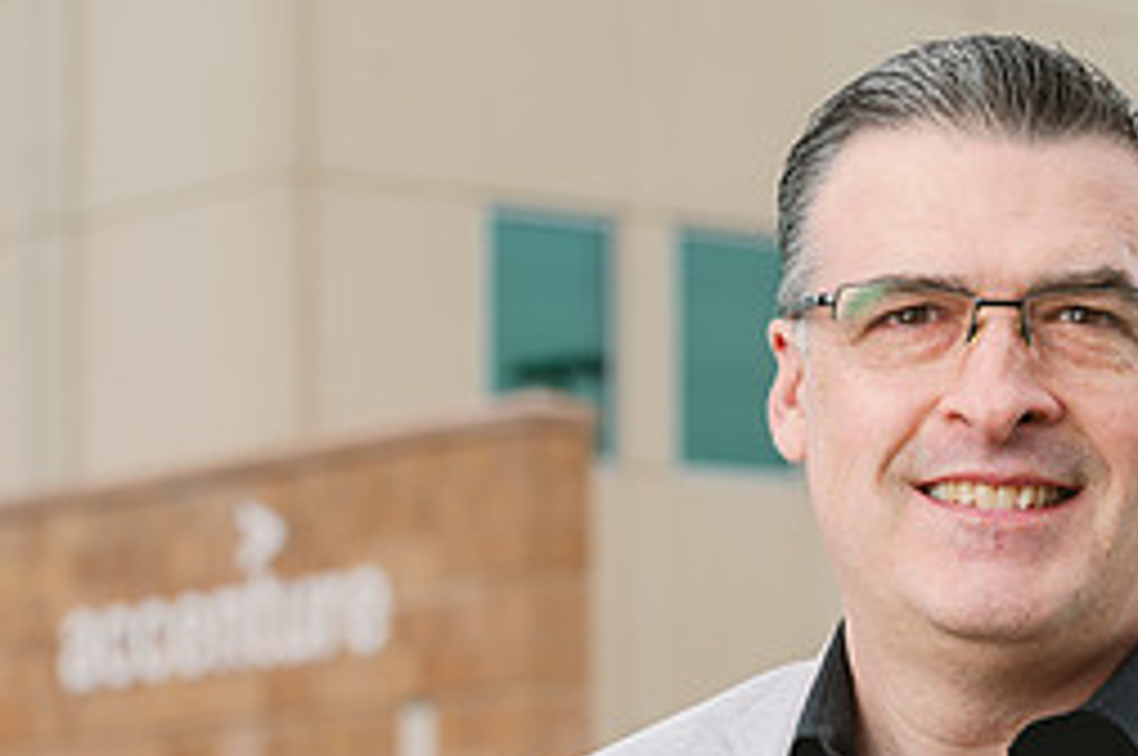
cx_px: 868
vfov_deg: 7.0
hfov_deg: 10.5
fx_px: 6156
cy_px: 716
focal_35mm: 195
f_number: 4.5
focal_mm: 85
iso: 100
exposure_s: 1/200
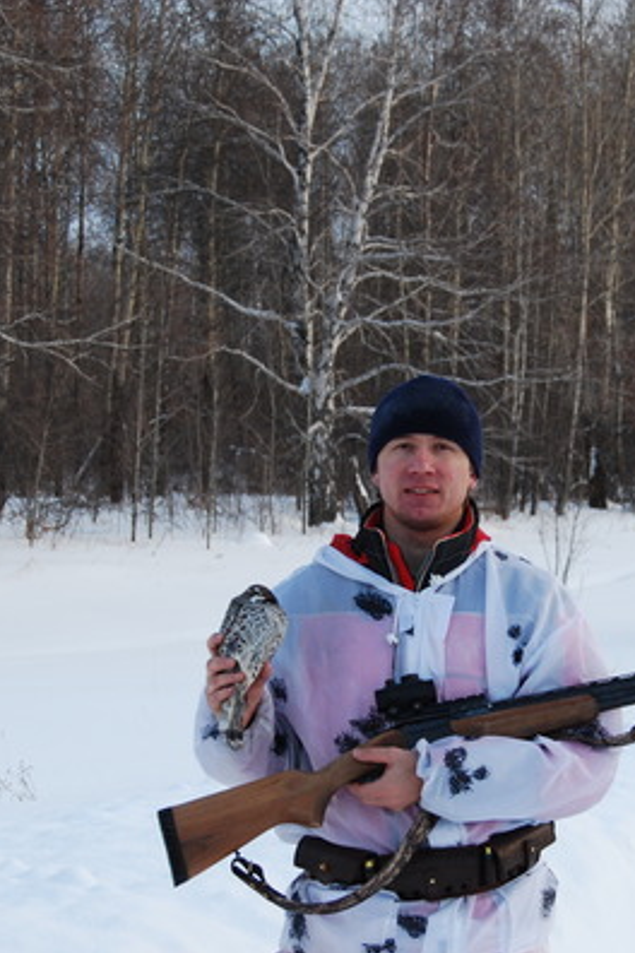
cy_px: 557
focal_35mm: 101
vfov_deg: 20.2
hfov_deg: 13.5
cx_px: 433
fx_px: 2672
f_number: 5
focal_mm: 38
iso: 200
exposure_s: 1/100
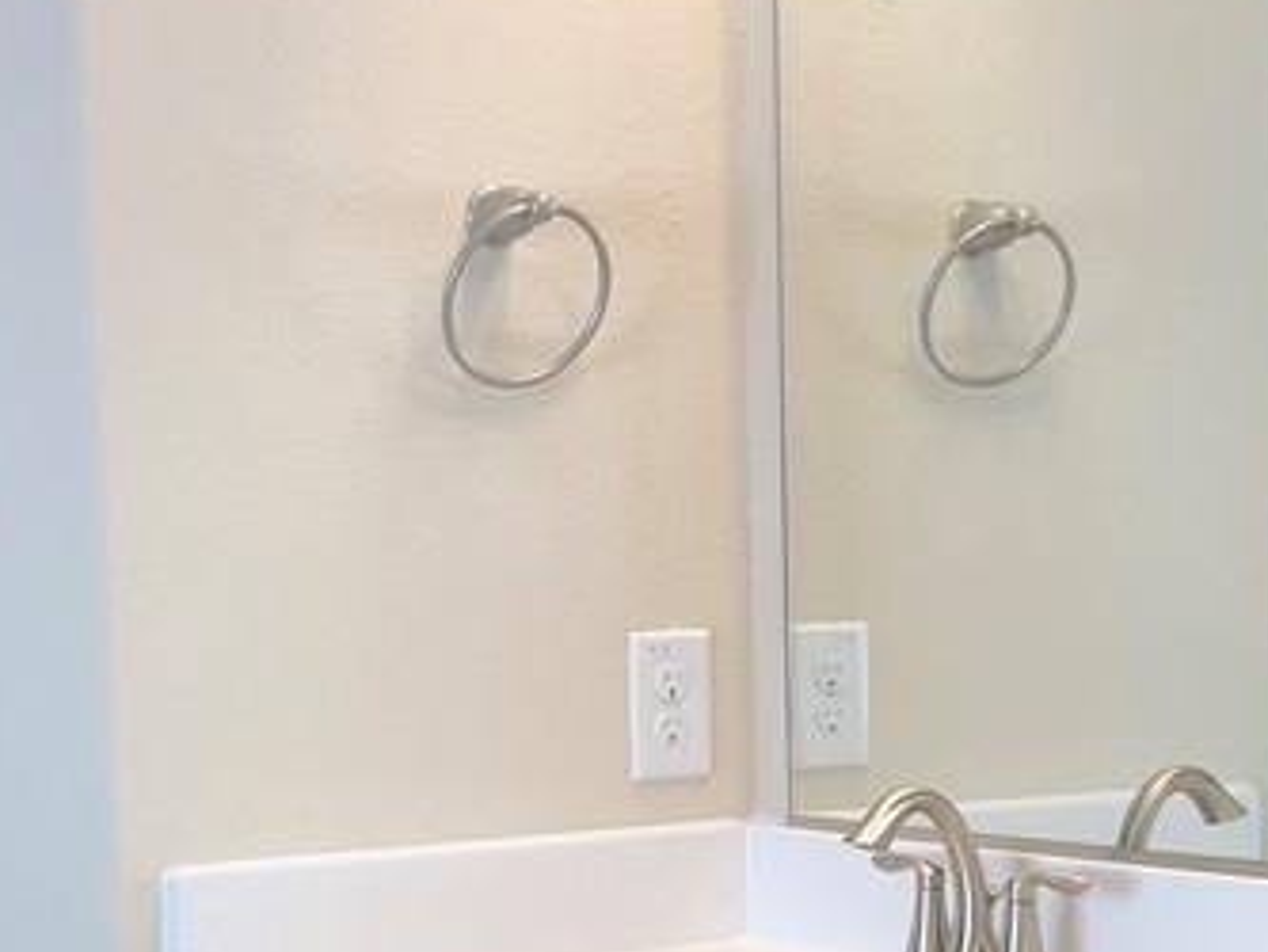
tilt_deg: -4.3
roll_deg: +2.6
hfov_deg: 22.7
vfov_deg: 17.0
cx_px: 442
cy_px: 800
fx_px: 3151
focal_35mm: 86
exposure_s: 1/120
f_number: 1.8
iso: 50
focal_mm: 4
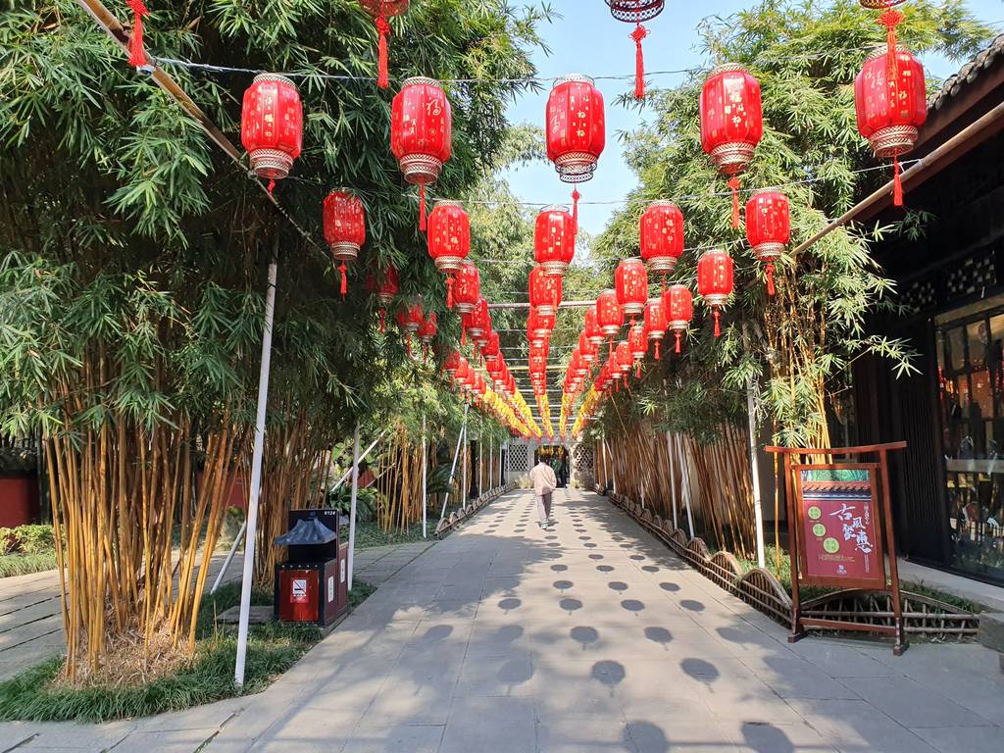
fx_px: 754
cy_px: 376
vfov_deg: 53.1
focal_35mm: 26
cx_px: 502
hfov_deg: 67.3
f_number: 2.4
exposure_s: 1/466
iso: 50
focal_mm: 4.32
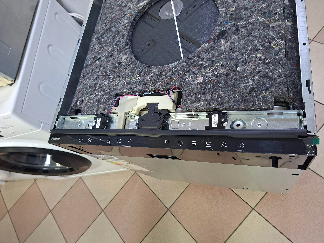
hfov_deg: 73.9
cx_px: 162
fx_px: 215
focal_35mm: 23
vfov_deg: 58.9
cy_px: 122
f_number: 1.8
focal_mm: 5.54
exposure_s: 1/33
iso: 250
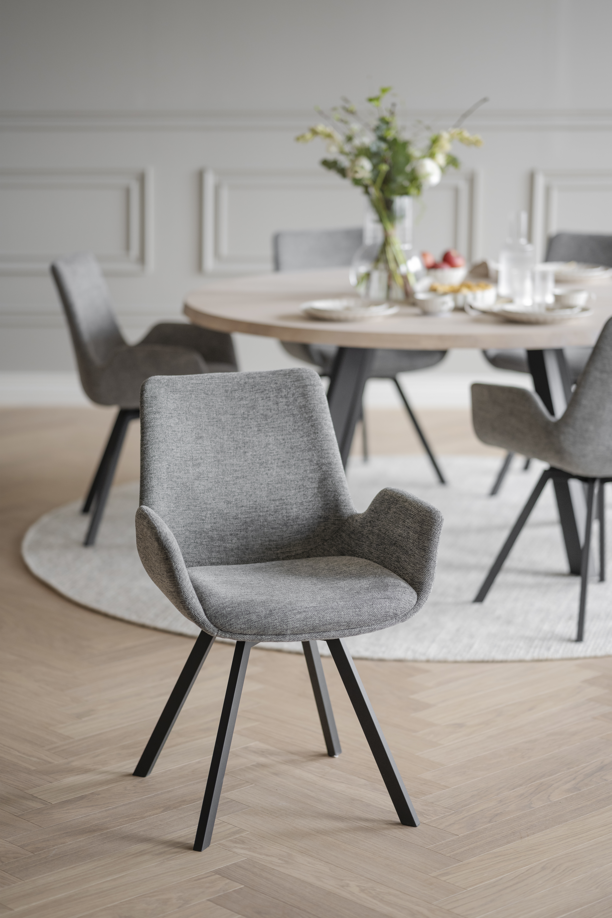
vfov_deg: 23.9
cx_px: 306
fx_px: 2167
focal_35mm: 85
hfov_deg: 16.1
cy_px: 459
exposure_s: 1/100
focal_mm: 85
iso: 320
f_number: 1.8
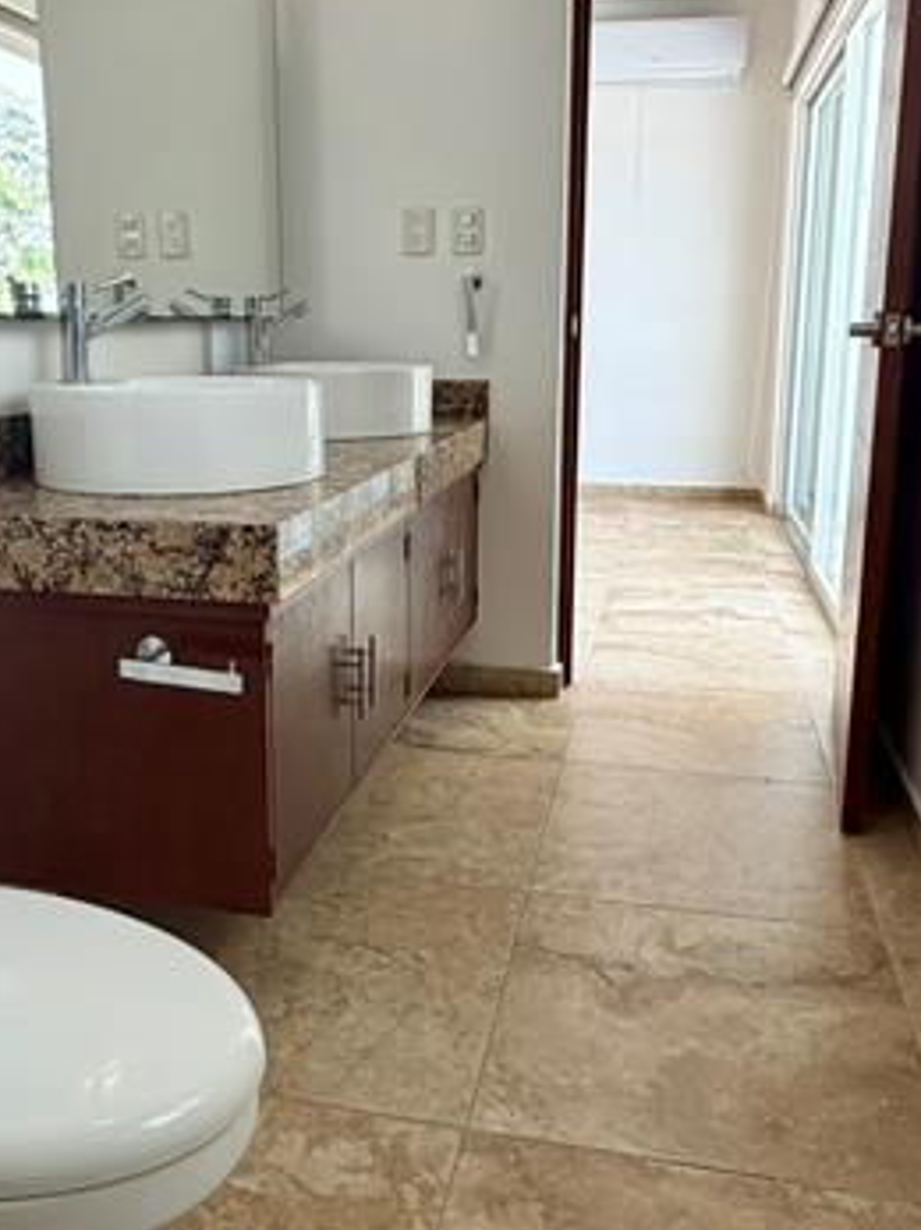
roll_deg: +0.1
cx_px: 425
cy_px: 549
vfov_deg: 58.2
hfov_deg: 45.4
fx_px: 1100
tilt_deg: -10.8
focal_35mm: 31
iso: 100
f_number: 2.2
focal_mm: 2.22
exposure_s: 1/121
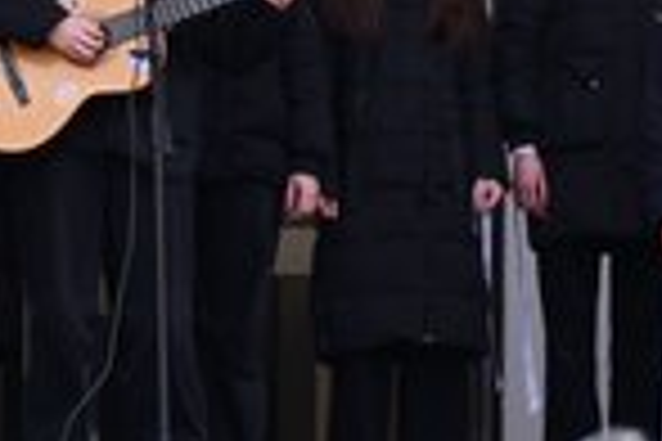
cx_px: 423
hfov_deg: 7.6
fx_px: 4965
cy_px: 196
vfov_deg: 5.1
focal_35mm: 270
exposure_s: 1/200
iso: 200
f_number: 5.6
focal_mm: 54
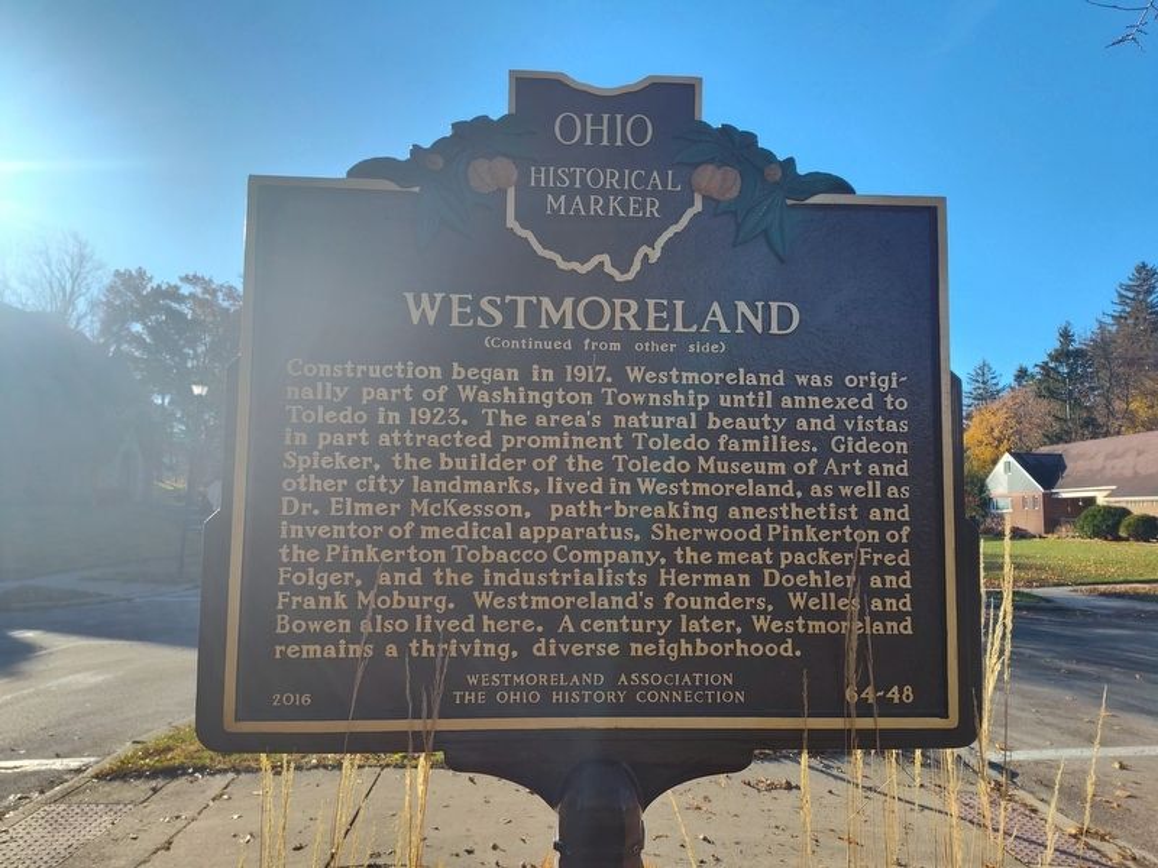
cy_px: 434
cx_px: 579
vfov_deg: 58.9
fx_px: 769
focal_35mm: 23
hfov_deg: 73.9
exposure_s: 1/1173
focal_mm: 5.56
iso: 100
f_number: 1.8
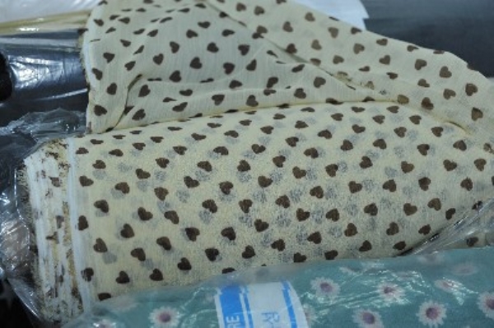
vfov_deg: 19.4
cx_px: 247
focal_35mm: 70
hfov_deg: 28.9
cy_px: 164
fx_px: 960
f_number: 6.3
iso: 800
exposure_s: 1/60
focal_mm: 70
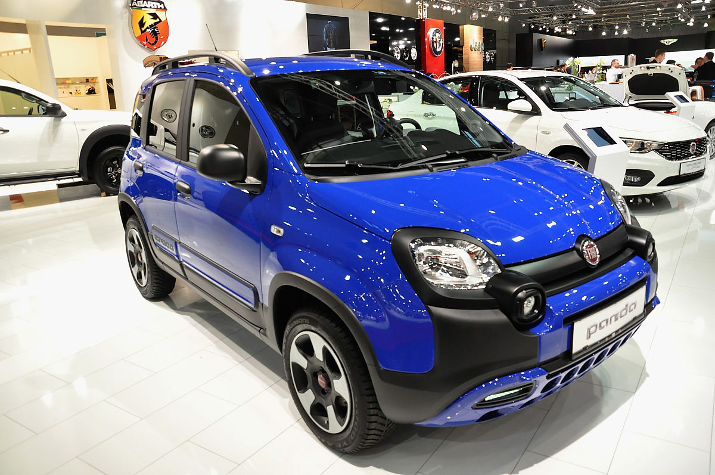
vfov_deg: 47.8
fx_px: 536
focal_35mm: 27
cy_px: 238
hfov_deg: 67.4
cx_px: 358
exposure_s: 1/100
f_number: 6.3
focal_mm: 18
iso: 1000
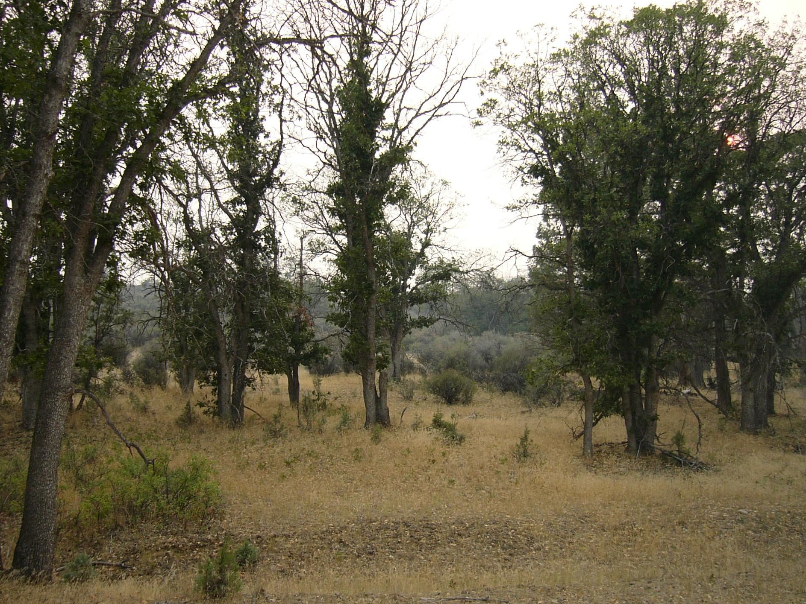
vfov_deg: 37.7
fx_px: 885
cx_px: 369
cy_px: 292
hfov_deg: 48.9
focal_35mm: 38
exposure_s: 1/125
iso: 50
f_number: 2.8
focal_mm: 5.8
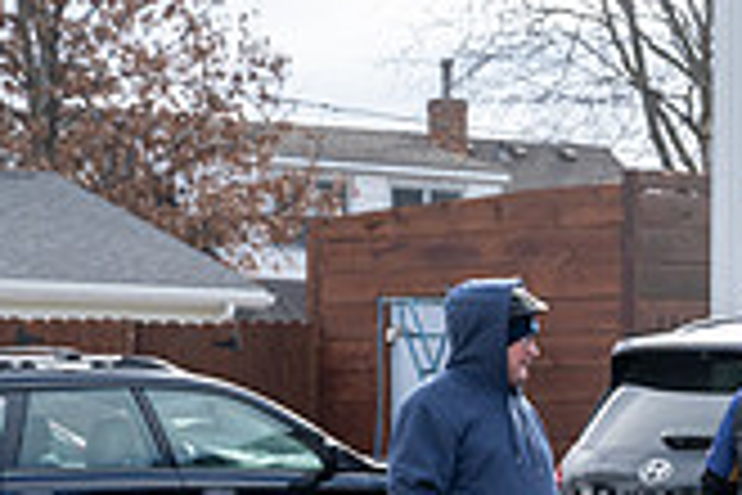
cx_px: 1210
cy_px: 646
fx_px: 4060
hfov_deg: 10.0
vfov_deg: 6.9
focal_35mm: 197
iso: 250
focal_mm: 56
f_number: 7.1
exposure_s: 1/250
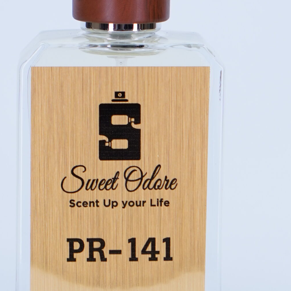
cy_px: 69
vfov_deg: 7.7
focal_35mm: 226
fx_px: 2149
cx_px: 128
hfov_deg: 7.7
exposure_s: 1/200
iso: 400
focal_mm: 70
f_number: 6.3
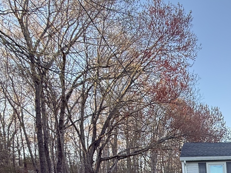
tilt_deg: -4.0
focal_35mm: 37
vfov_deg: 31.7
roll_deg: +3.2
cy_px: 212
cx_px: 258
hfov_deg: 40.0
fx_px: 247
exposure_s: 1/176
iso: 64
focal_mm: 2.22
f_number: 2.2
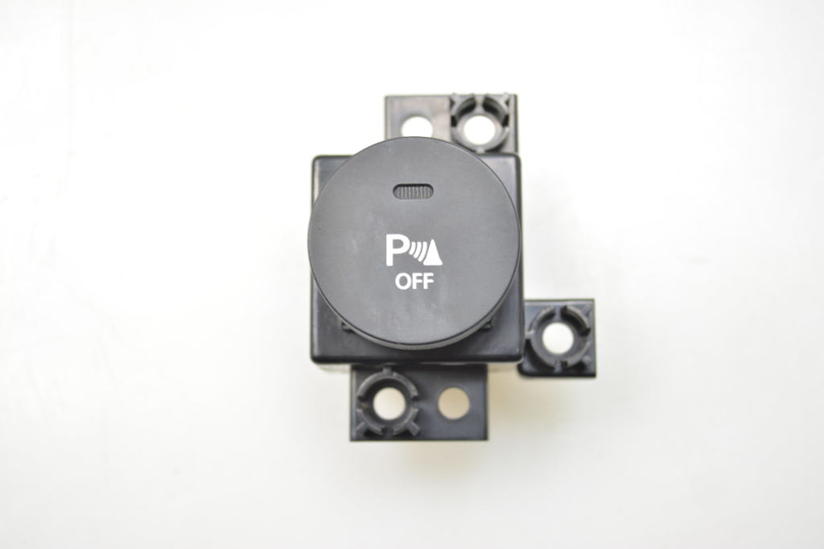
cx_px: 412
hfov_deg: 37.9
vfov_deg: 25.7
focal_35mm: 52
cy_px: 274
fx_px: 1201
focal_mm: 35
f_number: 5
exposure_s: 1/15
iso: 100
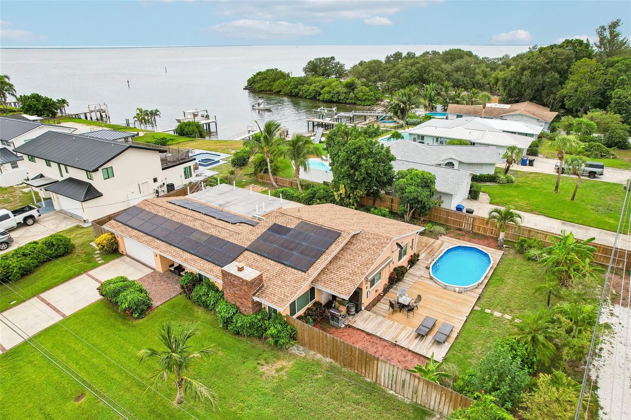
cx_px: 316
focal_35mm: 22
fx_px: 386
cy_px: 210
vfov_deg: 57.2
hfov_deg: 78.6
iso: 130
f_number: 2.8
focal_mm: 8.4
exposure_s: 1/2000
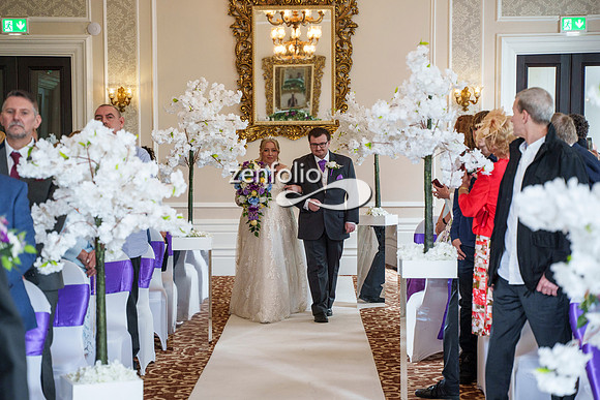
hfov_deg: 26.1
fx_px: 1294
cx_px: 300
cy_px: 200
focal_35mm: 78
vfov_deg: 17.6
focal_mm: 75
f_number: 4
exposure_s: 1/250
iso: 1600
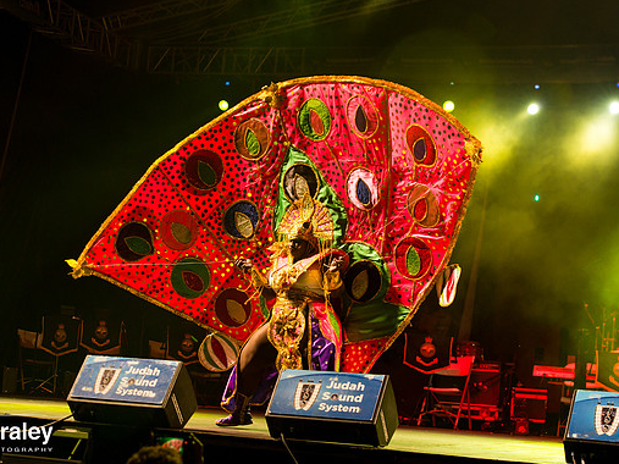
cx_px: 298
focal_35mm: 77
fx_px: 1377
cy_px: 232
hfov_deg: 25.3
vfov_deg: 19.1
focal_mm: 70
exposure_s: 1/200
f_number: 5.6
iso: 3200
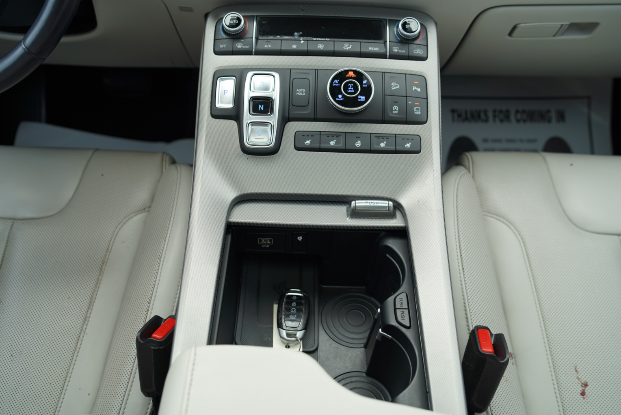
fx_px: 639
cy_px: 202
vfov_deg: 36.0
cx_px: 304
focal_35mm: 37
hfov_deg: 51.8
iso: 100
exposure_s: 1/80
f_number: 4.5
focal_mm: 35
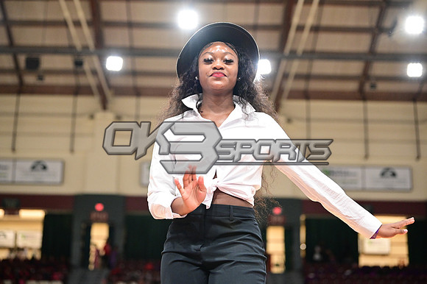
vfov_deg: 19.4
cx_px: 214
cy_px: 142
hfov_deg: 28.9
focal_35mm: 70
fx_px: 830
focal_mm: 70
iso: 6400
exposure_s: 1/1000
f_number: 3.2
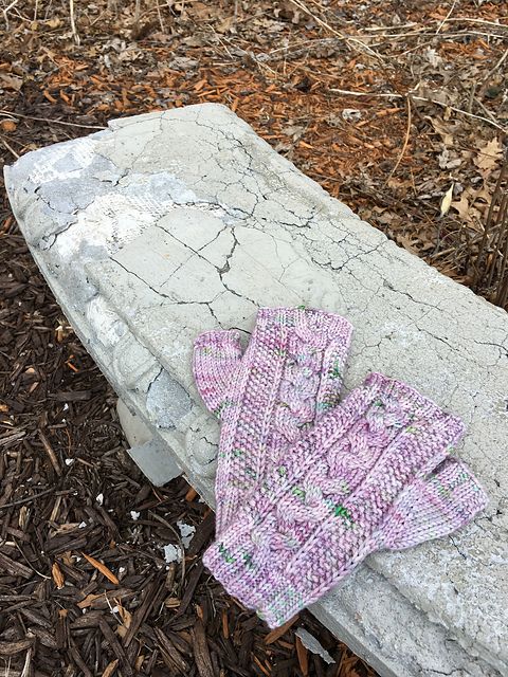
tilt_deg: -48.1
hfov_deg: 48.2
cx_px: 254
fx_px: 567
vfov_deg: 61.7
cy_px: 338
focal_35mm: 29
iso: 25
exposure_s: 1/668
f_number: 2.2
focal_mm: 4.15
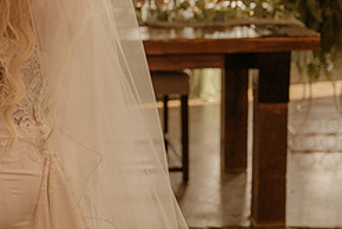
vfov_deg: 12.5
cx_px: -12
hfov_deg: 18.4
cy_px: -6
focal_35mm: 108
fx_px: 1027
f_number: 2.8
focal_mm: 46
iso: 1000
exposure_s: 1/250
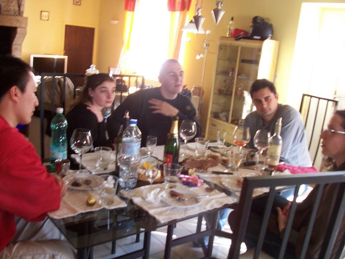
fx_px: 349
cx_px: 172
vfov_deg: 40.7
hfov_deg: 52.6
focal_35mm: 35
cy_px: 130
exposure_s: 1/15
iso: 140
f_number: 2.8
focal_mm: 6
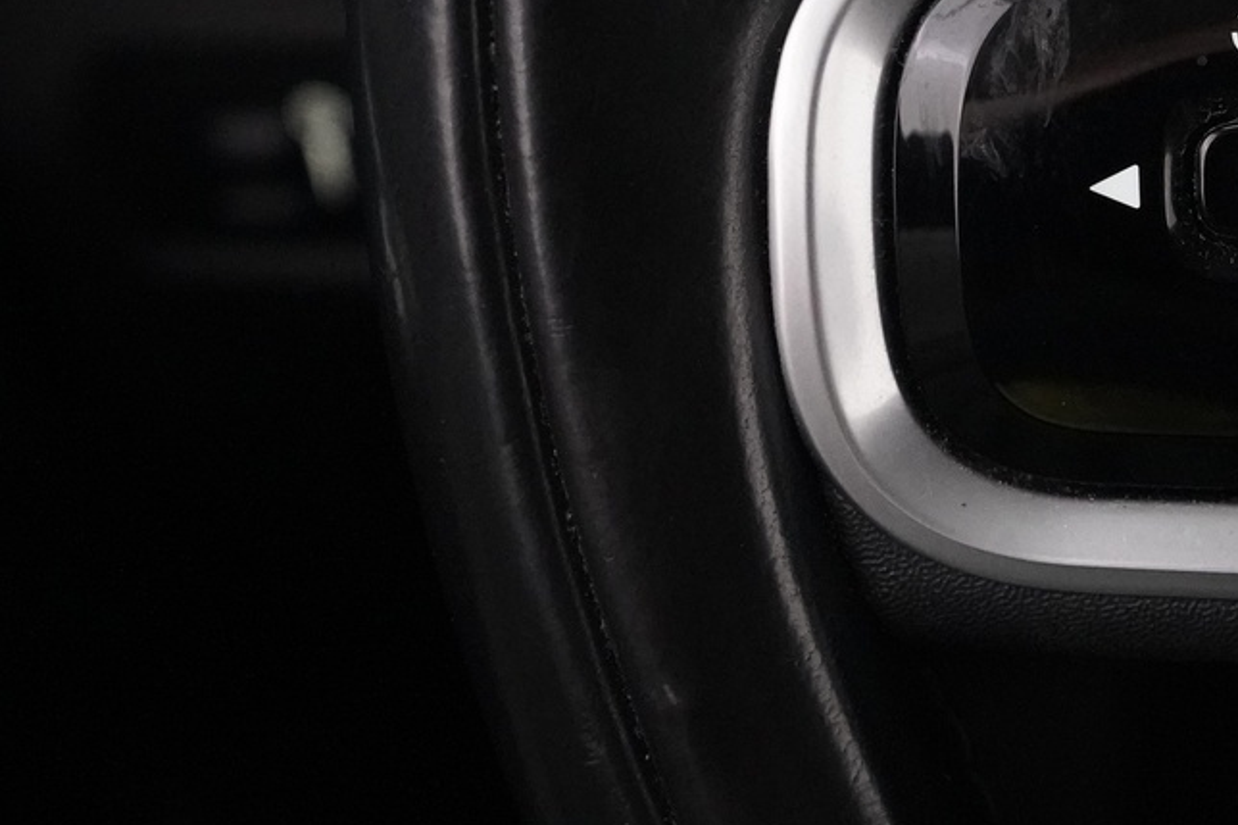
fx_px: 2510
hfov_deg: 25.6
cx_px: 1373
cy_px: 152
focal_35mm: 73
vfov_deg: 18.5
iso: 12800
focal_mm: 29
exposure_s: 1/60
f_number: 5
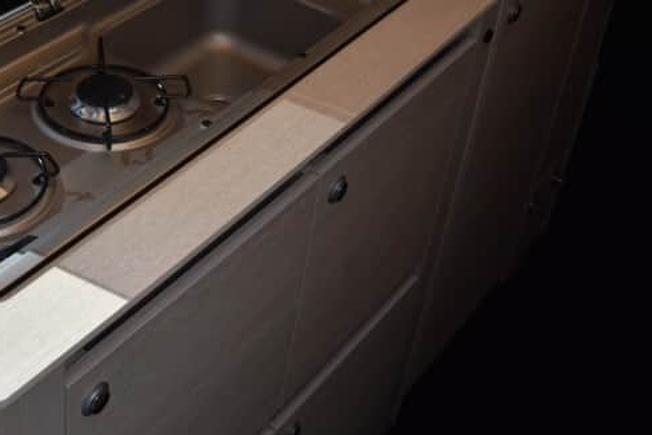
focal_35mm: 110
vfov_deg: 12.3
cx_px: 113
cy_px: 29
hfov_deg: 18.4
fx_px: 1993
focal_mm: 35
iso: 200
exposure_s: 1/250
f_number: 4.5
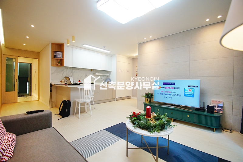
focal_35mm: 16
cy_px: 81
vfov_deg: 72.0
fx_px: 111
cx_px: 122
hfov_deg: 95.0
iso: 800
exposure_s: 1/250
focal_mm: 11
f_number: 3.5
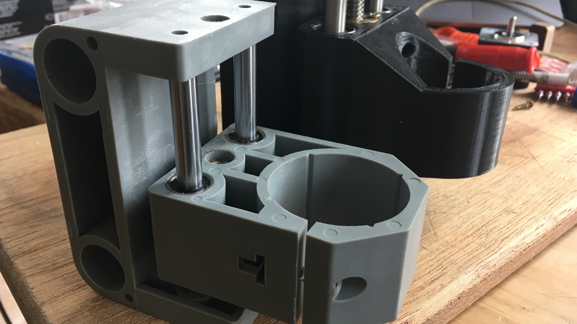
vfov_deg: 35.6
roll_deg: -1.5
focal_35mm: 33
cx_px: 282
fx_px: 505
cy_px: 148
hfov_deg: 59.5
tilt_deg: -27.4
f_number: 2.2
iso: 80
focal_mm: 4.15
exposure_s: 1/33
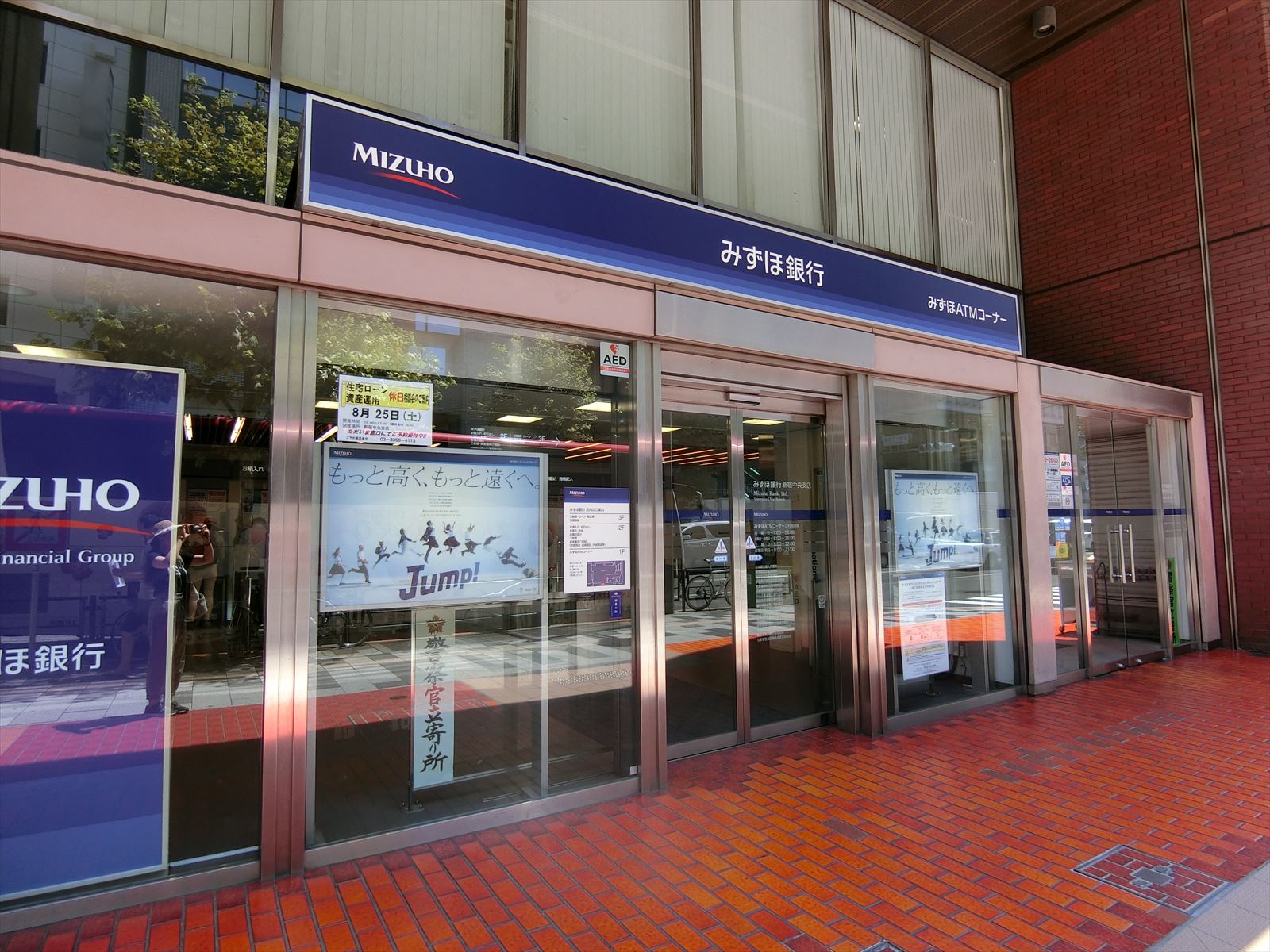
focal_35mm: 19
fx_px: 697
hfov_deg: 84.7
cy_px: 476
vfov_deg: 68.7
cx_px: 635
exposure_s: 1/250
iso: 80
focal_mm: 4.06
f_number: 2.7
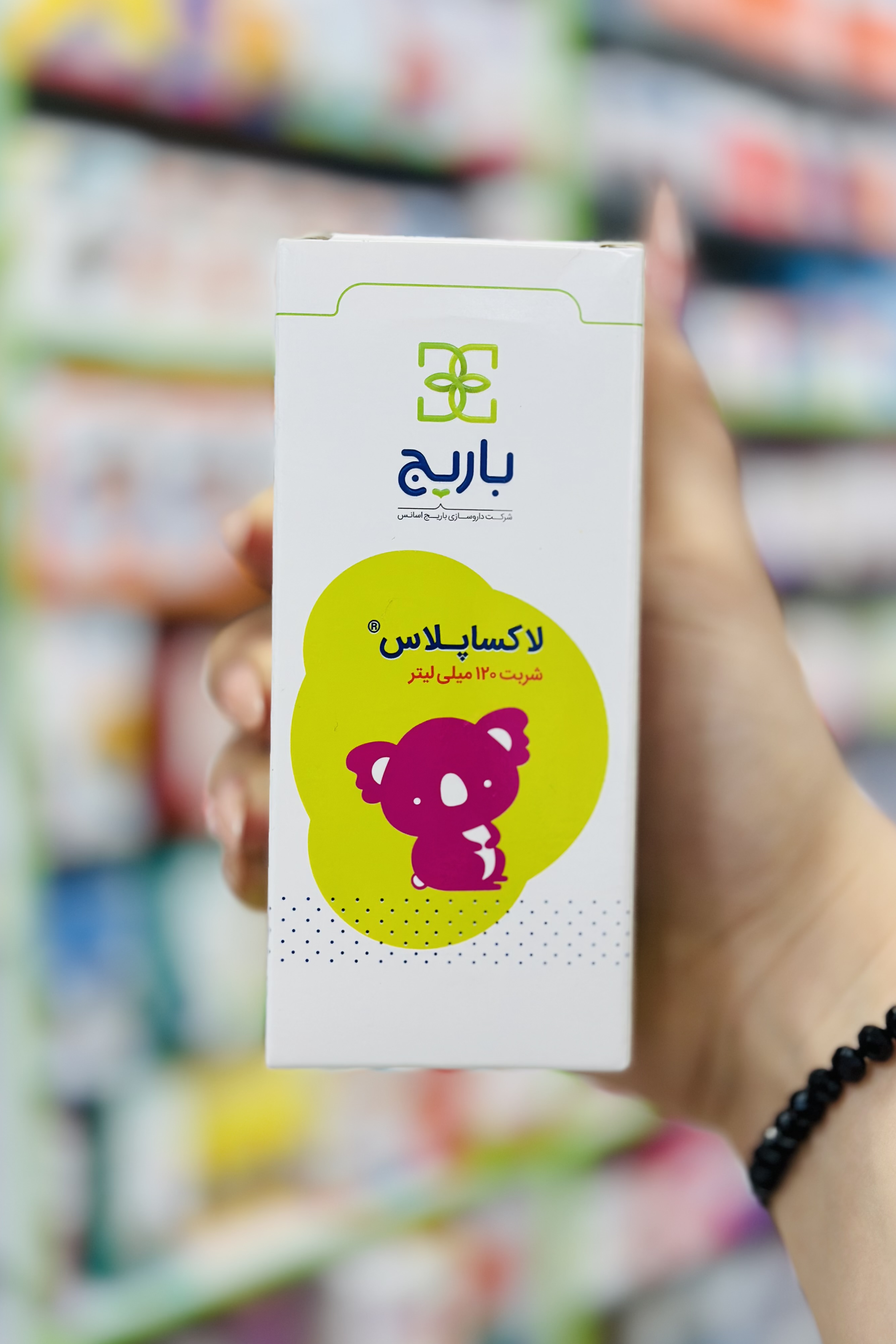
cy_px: 671
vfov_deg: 39.6
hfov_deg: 27.0
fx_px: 1867
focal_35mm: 50
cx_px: 453
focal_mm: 6.86
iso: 80
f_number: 1.78
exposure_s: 1/100
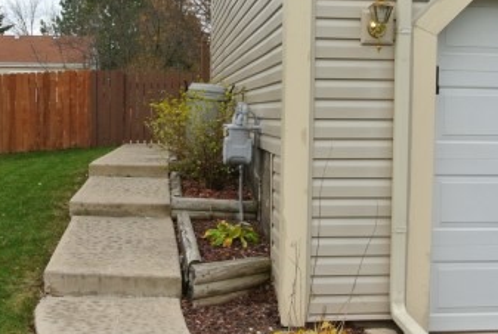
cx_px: 253
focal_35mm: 57
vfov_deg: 23.8
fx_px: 790
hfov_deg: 35.0
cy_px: 195
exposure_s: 1/60
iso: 400
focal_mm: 11.4
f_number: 13
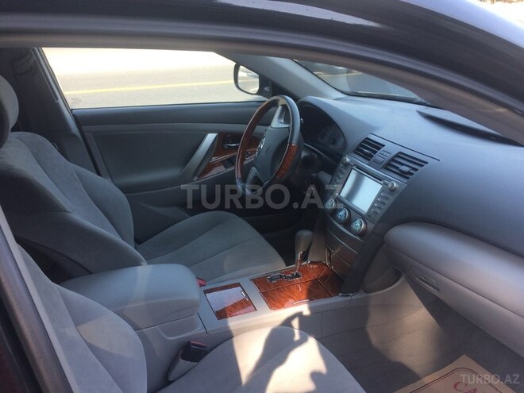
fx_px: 439
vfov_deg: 48.2
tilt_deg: -25.8
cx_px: 262
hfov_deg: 61.7
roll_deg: +4.1
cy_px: 196
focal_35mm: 29
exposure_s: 1/121
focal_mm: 4.15
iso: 32
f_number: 2.2
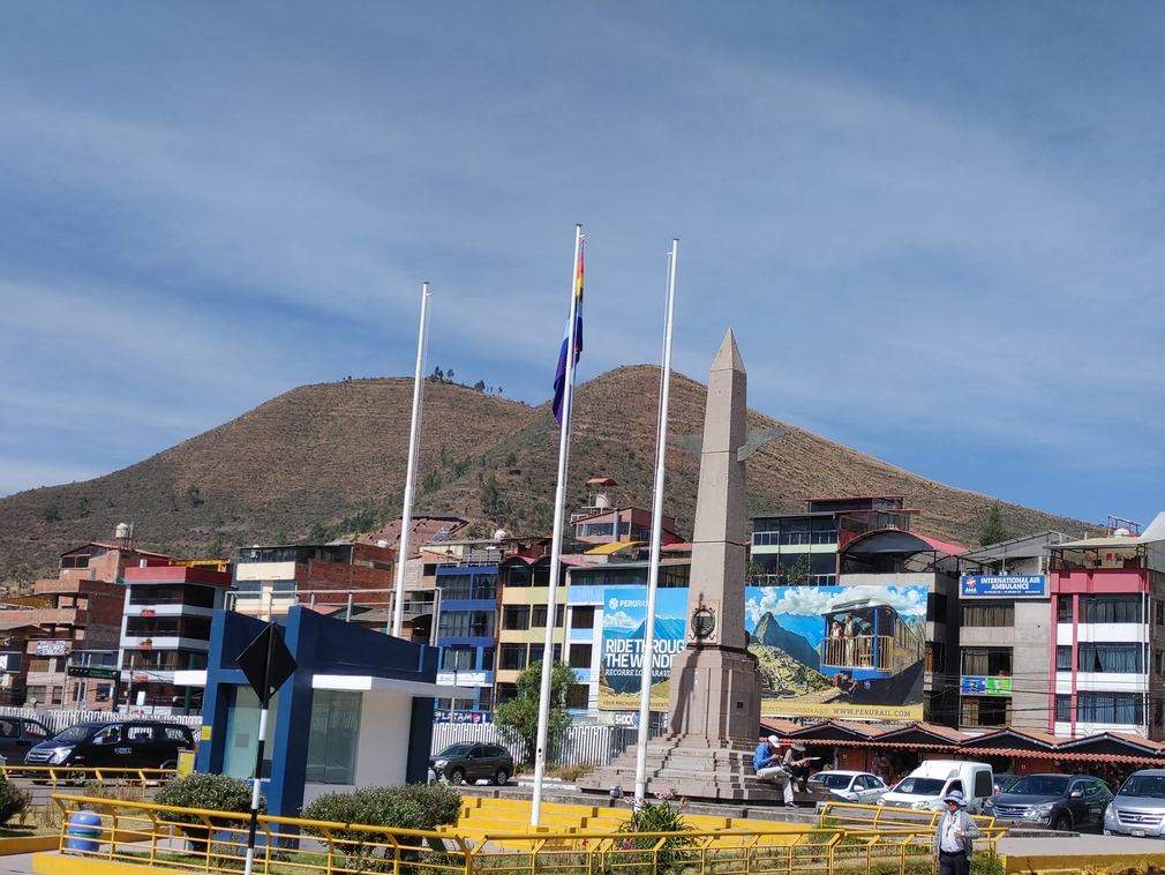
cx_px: 582
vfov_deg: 28.0
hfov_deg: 36.8
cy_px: 438
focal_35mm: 52
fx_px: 1750
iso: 50
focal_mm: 5.58
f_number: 1.8
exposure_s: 1/1724
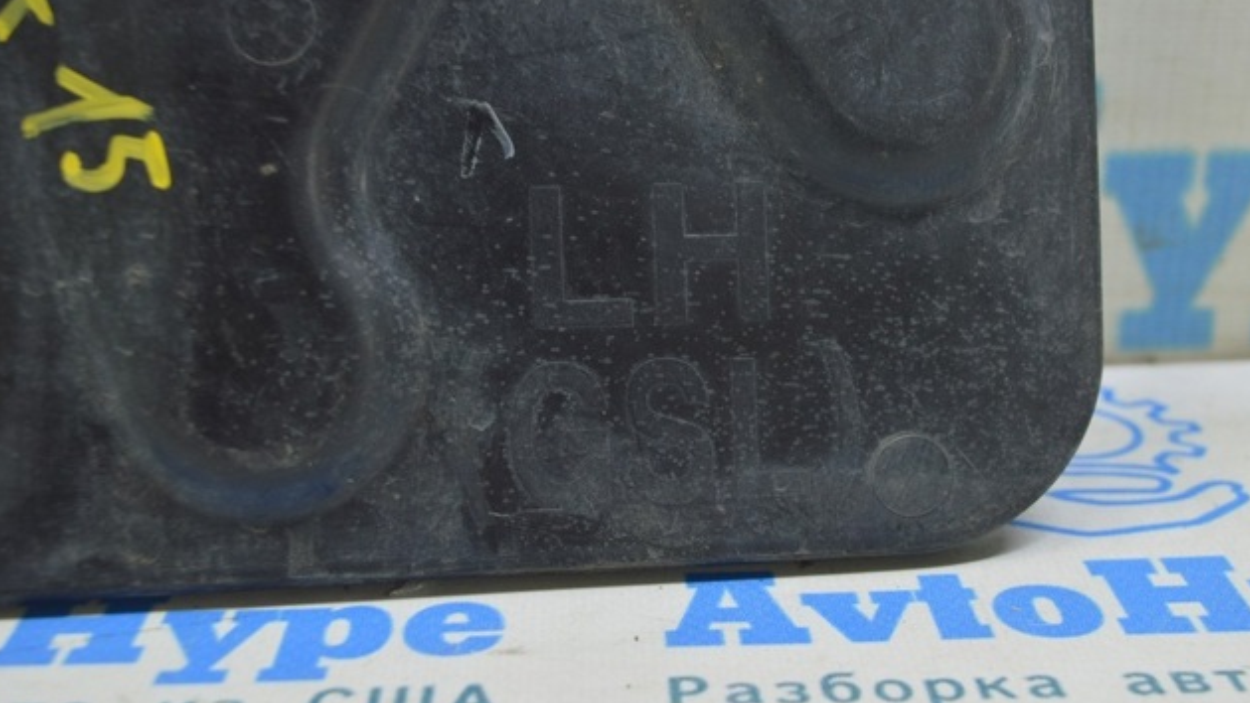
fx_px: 1642
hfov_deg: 41.7
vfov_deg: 24.2
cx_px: 630
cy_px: 351
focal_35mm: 50
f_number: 5.6
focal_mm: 31
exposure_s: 1/20
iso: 400
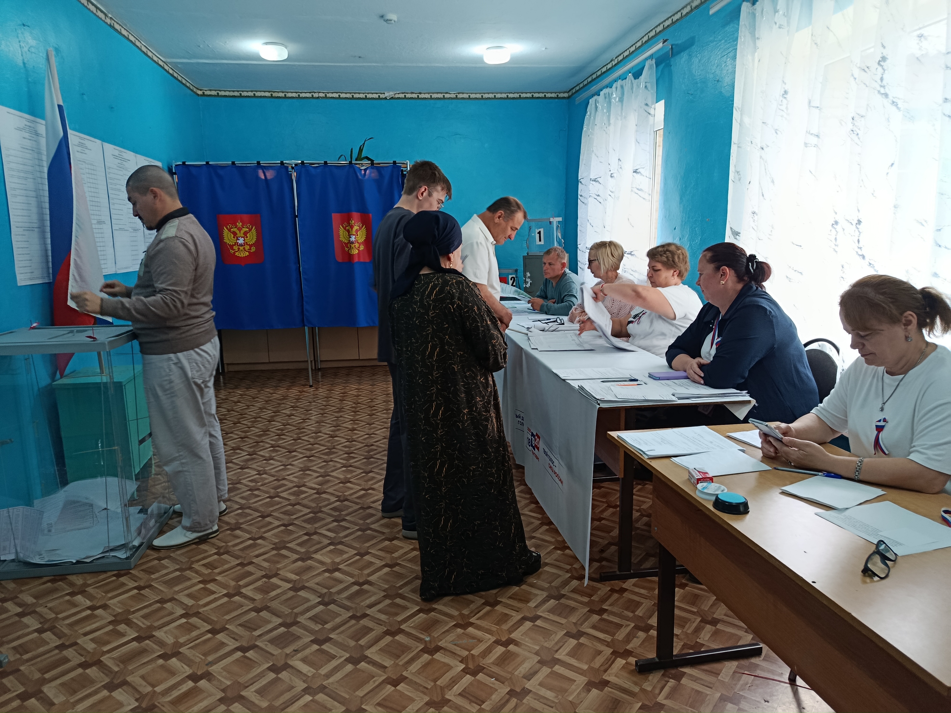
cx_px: 476
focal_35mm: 24
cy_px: 356
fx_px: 659
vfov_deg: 56.8
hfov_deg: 71.6
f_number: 1.7
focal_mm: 5.24
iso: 517
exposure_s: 1/100
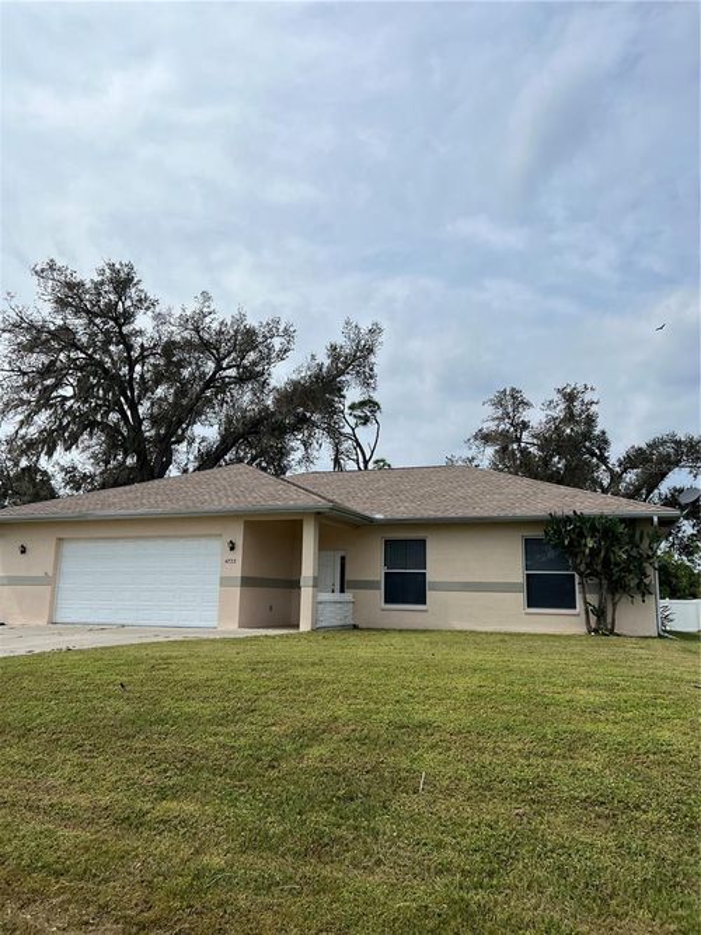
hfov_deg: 53.0
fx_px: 702
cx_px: 350
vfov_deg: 67.3
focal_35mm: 26
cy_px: 468
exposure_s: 1/8000
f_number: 1.5
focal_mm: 5.7
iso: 50
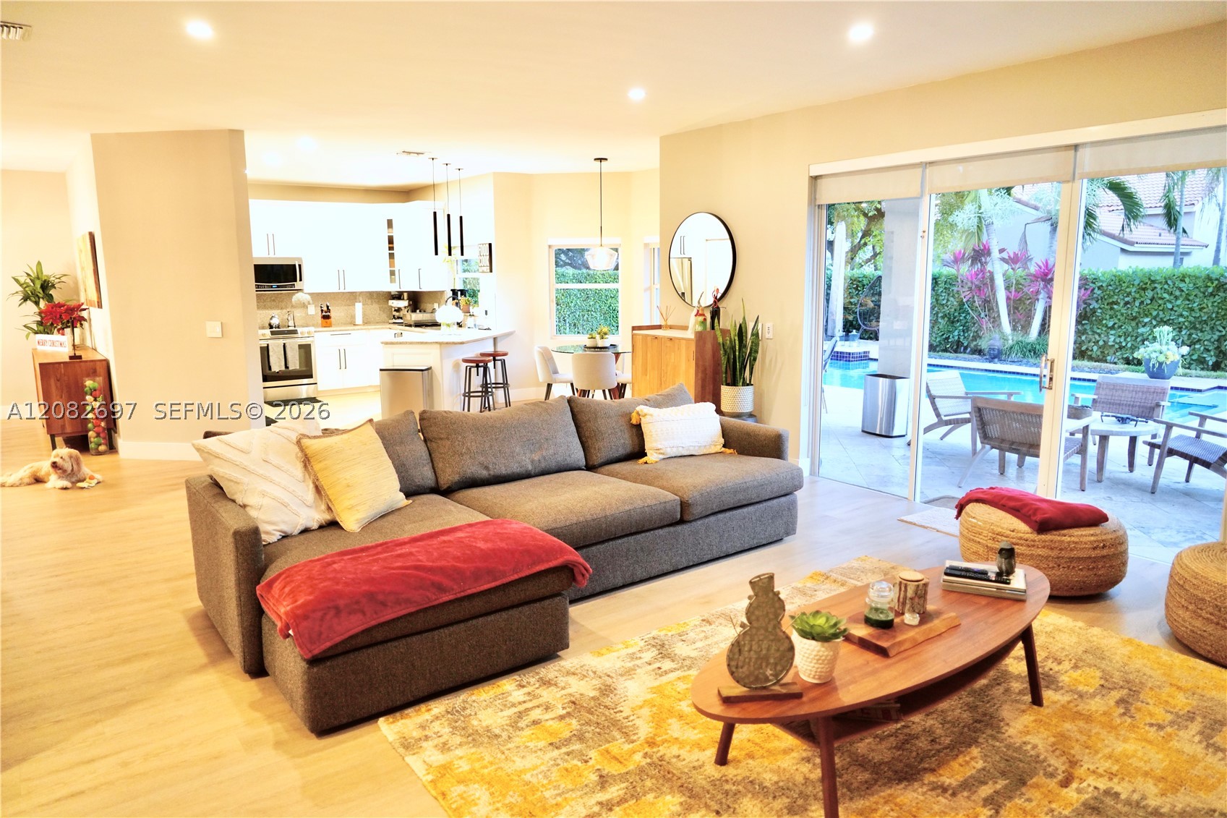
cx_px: 614
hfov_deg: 73.7
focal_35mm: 24
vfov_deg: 53.1
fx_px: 818
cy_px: 409
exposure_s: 1/30
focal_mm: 24
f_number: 3.5
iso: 3200
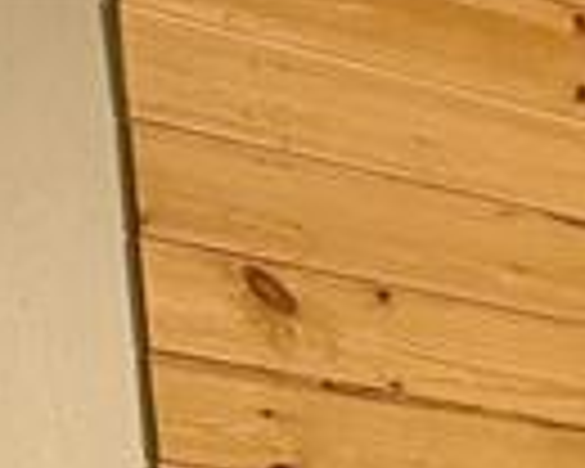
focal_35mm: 185
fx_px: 3203
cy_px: 1701
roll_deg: -0.4
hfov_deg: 8.1
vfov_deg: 6.9
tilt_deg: -11.3
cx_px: 2030
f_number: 1.78
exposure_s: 1/60
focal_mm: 6.76
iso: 400
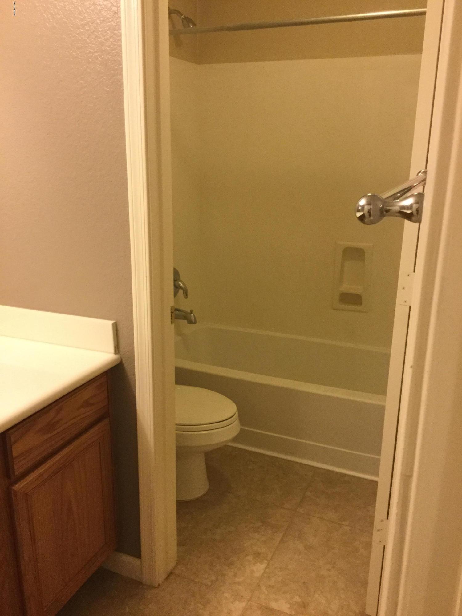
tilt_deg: -17.7
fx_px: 552
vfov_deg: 58.4
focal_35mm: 31
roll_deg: -0.6
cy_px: 308
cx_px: 231
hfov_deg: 45.4
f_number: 2.4
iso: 200
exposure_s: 1/24
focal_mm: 3.3
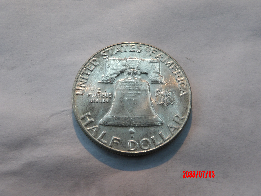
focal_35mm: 34
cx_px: 130
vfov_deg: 41.8
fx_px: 256
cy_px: 98
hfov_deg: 54.0
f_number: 4.5
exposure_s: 1/24
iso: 200
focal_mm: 6.2
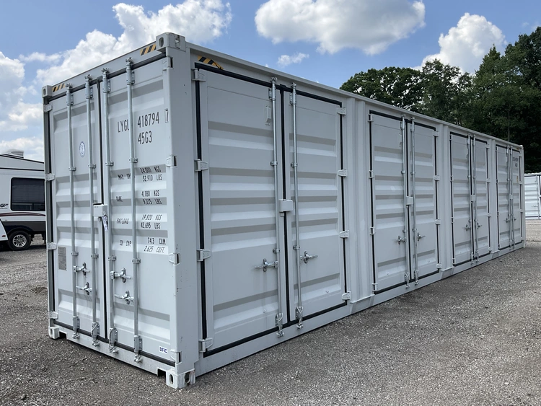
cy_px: 203
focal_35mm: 29
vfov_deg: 48.3
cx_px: 270
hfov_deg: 61.6
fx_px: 453
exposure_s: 1/1342
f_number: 1.8
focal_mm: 3
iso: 25
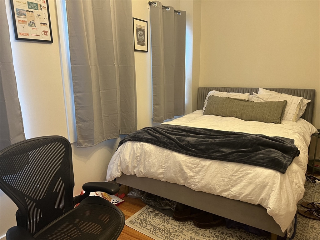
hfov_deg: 67.3
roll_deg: +0.5
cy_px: 120
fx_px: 240
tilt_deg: -13.4
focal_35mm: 26
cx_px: 160
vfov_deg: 53.1
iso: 200
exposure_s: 1/60
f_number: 1.5
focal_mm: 5.7
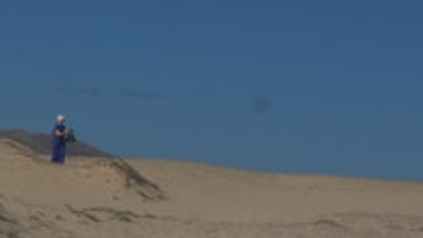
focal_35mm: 146
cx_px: -169
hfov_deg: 14.0
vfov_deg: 8.3
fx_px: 1639
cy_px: 253
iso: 200
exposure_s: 1/450
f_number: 16
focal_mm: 27
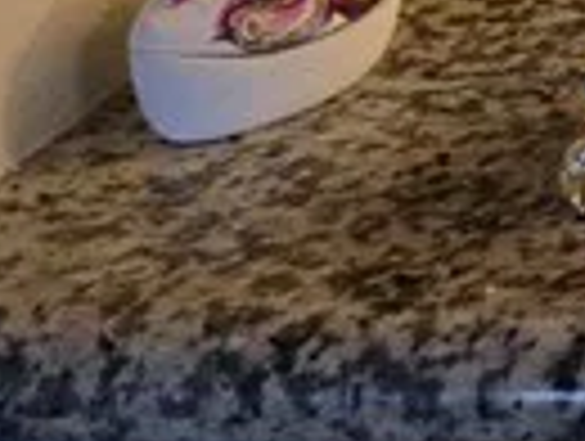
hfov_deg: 8.3
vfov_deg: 7.4
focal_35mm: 181
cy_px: -824
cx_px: 2016
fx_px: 3065
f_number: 1.8
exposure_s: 1/60
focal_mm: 5.4
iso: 640
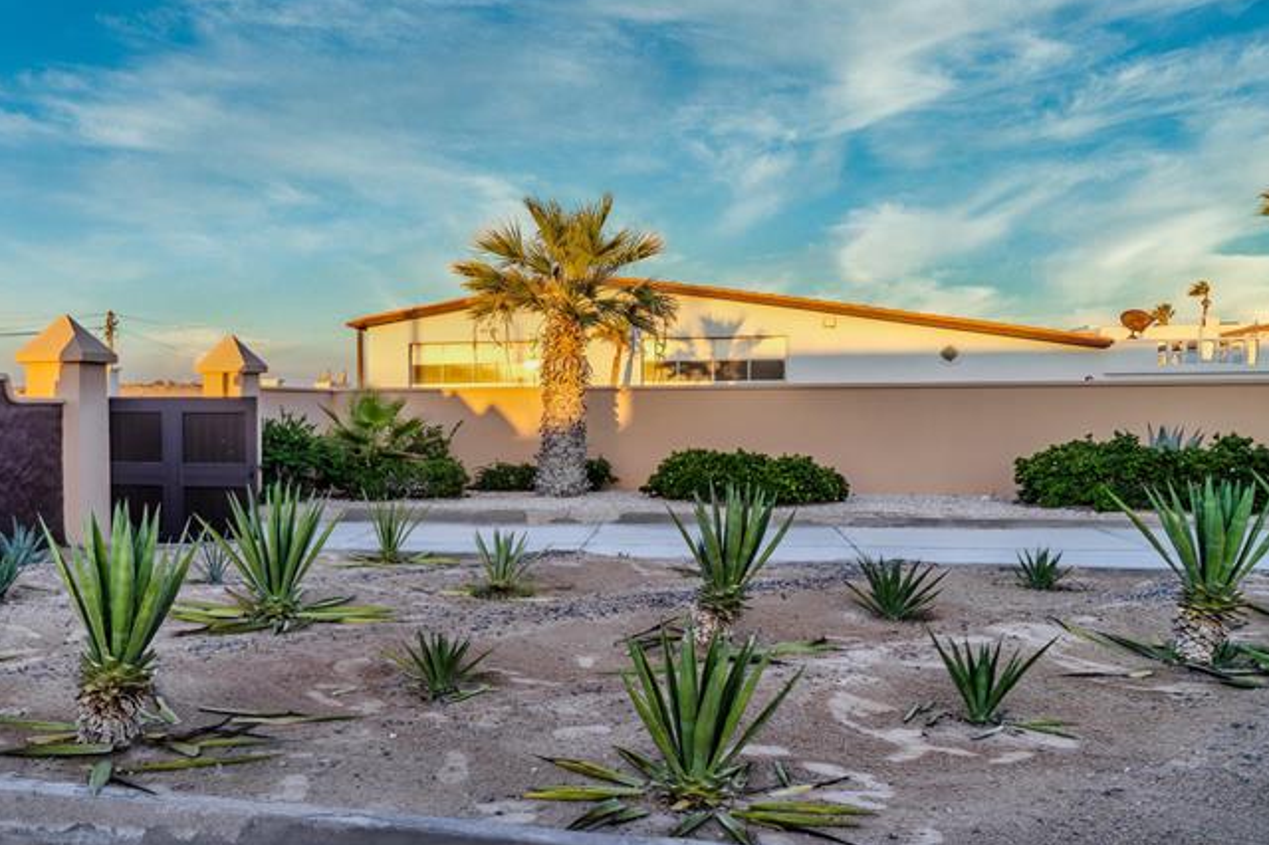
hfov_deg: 56.2
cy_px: 478
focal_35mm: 32
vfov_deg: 41.0
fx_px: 1127
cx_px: 333
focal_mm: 20
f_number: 2.8
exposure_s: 1/500
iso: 100
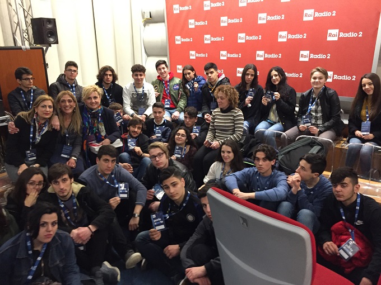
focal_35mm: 29
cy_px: 142
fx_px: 319
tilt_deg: -15.0
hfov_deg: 61.7
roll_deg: +0.3
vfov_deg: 48.2
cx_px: 190
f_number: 2.2
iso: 250
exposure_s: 1/17
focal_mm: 4.15
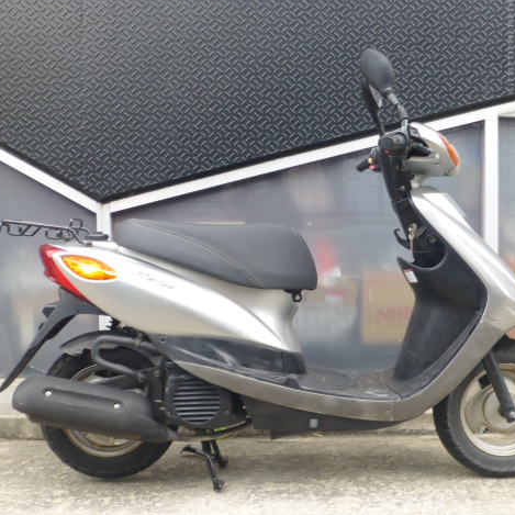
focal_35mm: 41
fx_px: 690
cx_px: 299
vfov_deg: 40.9
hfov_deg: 40.8
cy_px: 254
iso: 100
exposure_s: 1/40
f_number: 3.7
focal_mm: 6.1
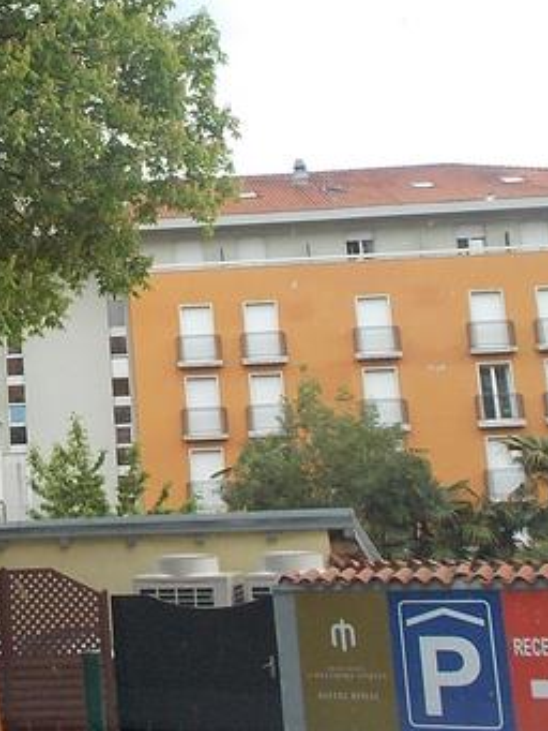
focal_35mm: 68
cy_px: 180
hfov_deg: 20.7
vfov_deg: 28.1
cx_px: -43
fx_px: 1434
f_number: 3.3
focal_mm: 4.1
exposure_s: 1/250
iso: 125
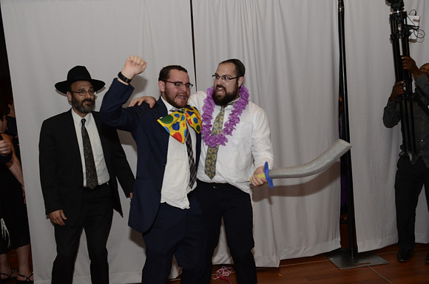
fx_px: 410
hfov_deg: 55.2
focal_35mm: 34
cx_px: 214
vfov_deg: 38.2
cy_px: 142
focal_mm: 23
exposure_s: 1/160
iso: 800
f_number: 4.5
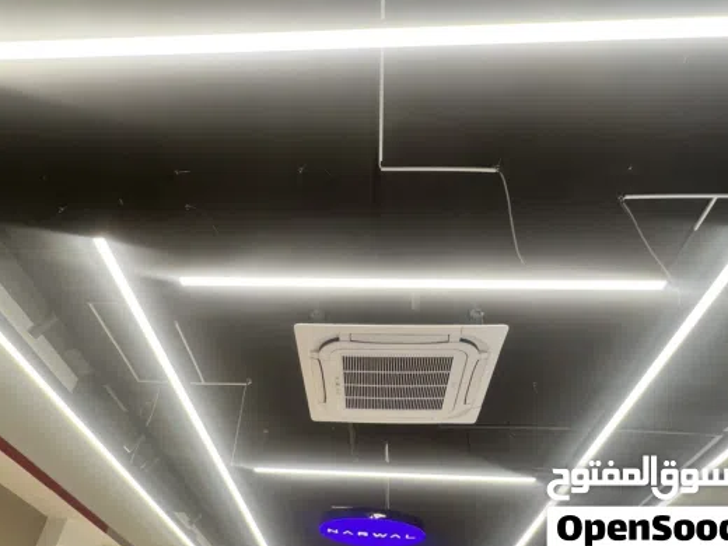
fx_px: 336
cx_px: 336
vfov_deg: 78.0
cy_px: 253
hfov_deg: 94.3
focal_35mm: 16
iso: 50
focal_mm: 1.57
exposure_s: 1/100
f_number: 1.8
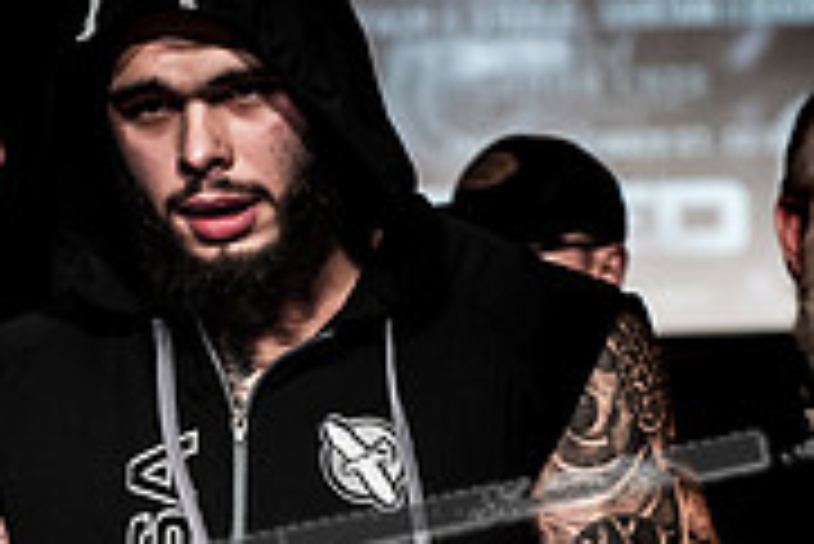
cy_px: 656
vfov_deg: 6.1
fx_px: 5069
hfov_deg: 9.1
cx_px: 31
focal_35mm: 224
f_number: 4.5
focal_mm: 70
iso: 1600
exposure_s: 1/160
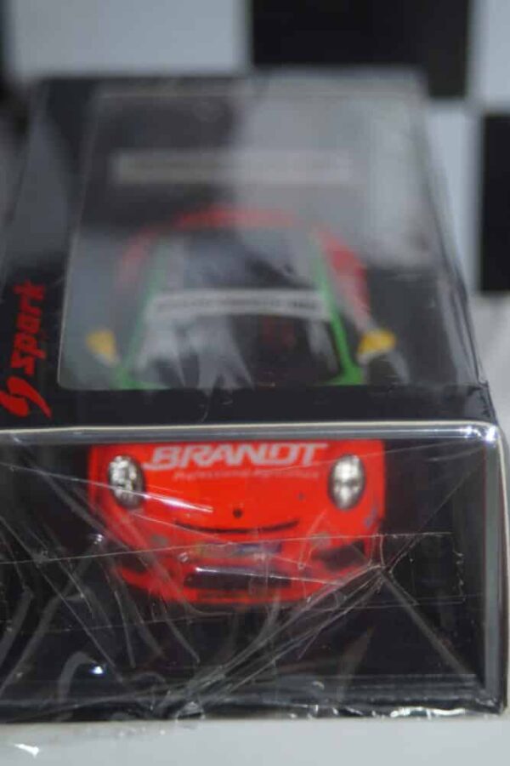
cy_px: 383
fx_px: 2550
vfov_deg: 17.1
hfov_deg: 11.4
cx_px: 255
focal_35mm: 120
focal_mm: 80
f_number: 5.6
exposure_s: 1/60
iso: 200
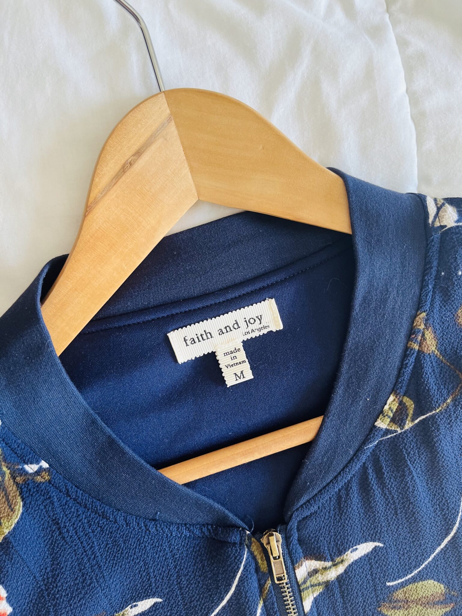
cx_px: 231
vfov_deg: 67.3
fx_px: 463
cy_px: 308
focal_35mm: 26
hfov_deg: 53.1
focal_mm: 5.1
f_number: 1.6
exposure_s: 1/120
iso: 125
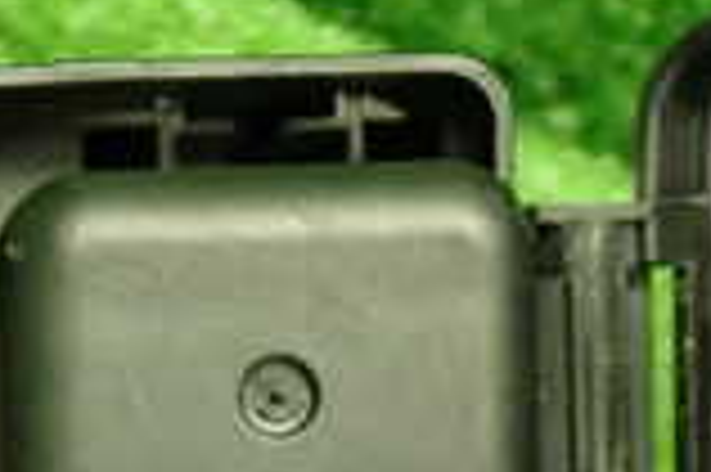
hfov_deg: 13.3
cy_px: 661
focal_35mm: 150
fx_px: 2959
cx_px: -180
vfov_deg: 8.9
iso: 640
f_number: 2.7
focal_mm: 6.83
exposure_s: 1/40
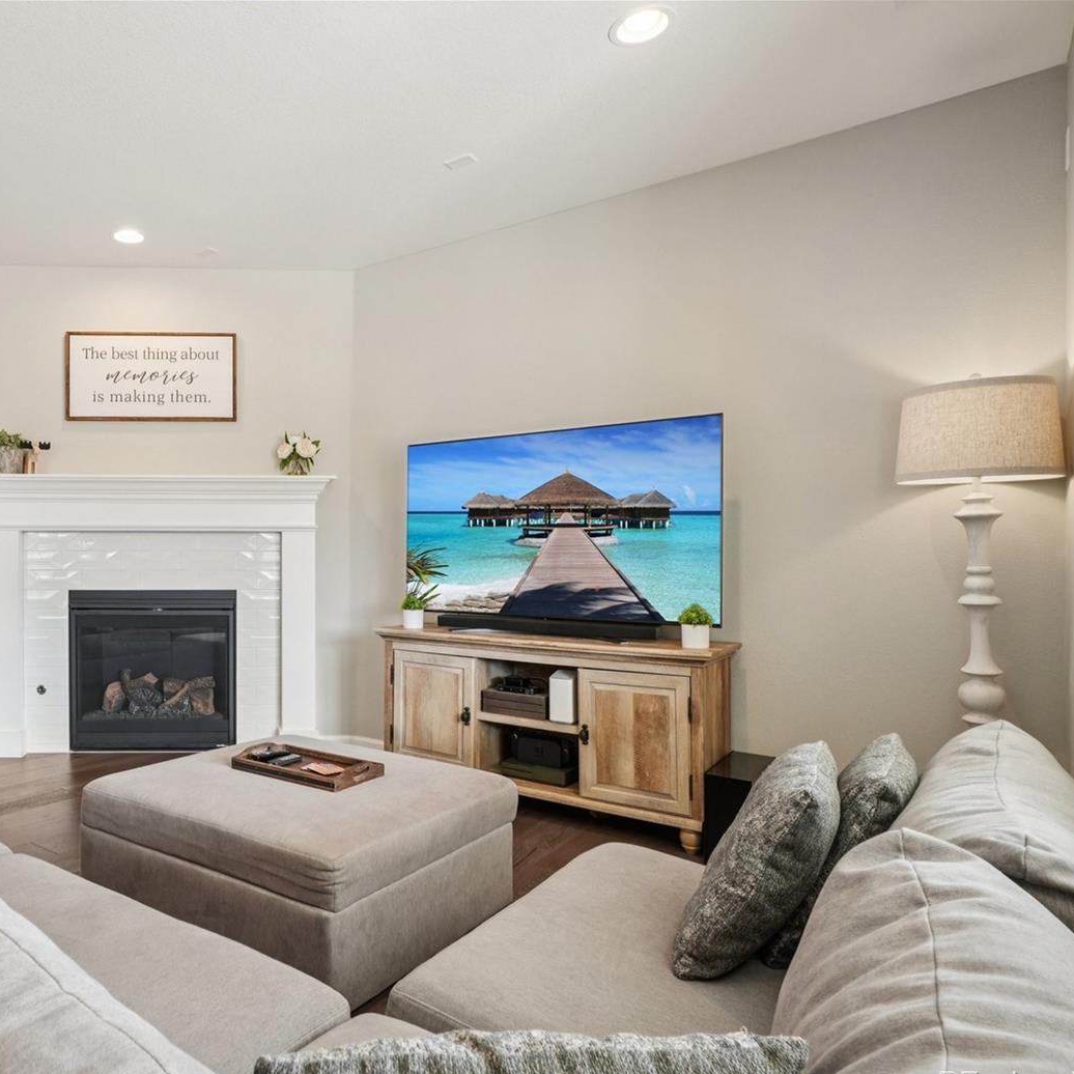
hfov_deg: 66.4
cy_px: 552
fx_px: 760
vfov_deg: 70.5
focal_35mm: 22
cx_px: 277
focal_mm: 11
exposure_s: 1/30
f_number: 8
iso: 400
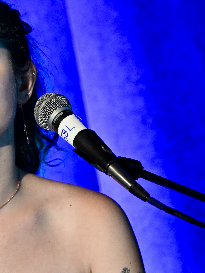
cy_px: 163
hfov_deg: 4.8
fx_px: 2456
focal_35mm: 311
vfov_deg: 6.4
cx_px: -39
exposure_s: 1/160
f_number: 2.8
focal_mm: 155
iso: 1600
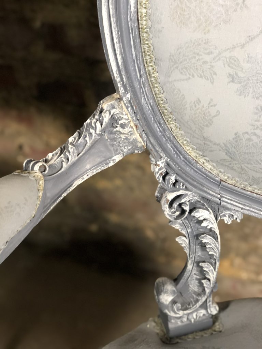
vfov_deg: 36.8
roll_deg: +4.6
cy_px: 174
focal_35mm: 52
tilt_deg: -39.7
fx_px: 525
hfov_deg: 28.0
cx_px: 131
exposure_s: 1/20
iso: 160
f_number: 2.4
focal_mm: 6
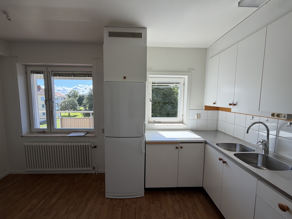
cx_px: 146
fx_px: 118
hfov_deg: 102.1
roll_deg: -0.5
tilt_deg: -5.0
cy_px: 110
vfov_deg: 85.7
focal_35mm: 14
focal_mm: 2.22
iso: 40
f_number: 2.2
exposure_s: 1/241
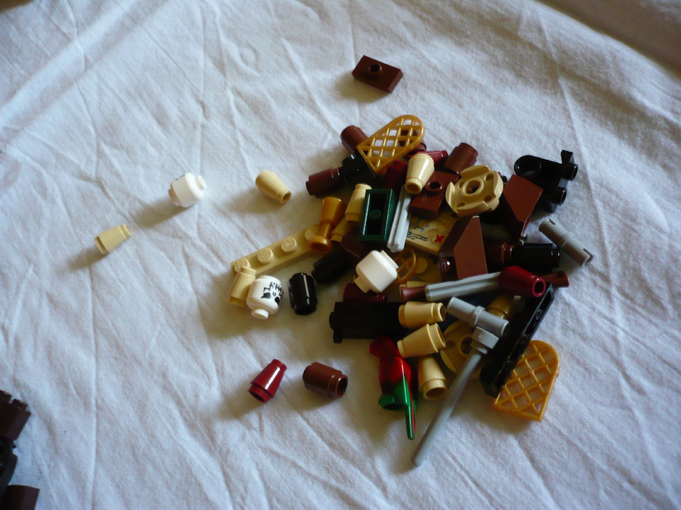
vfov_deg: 40.7
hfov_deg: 52.6
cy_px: 255
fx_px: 689
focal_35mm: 35
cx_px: 340
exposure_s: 1/20
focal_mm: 5.8
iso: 200
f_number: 2.8
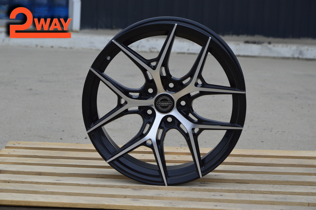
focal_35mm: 158
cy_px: 105
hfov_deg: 13.1
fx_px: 1381
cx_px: 158
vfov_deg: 8.7
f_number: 10
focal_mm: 105
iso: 400
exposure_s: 1/200
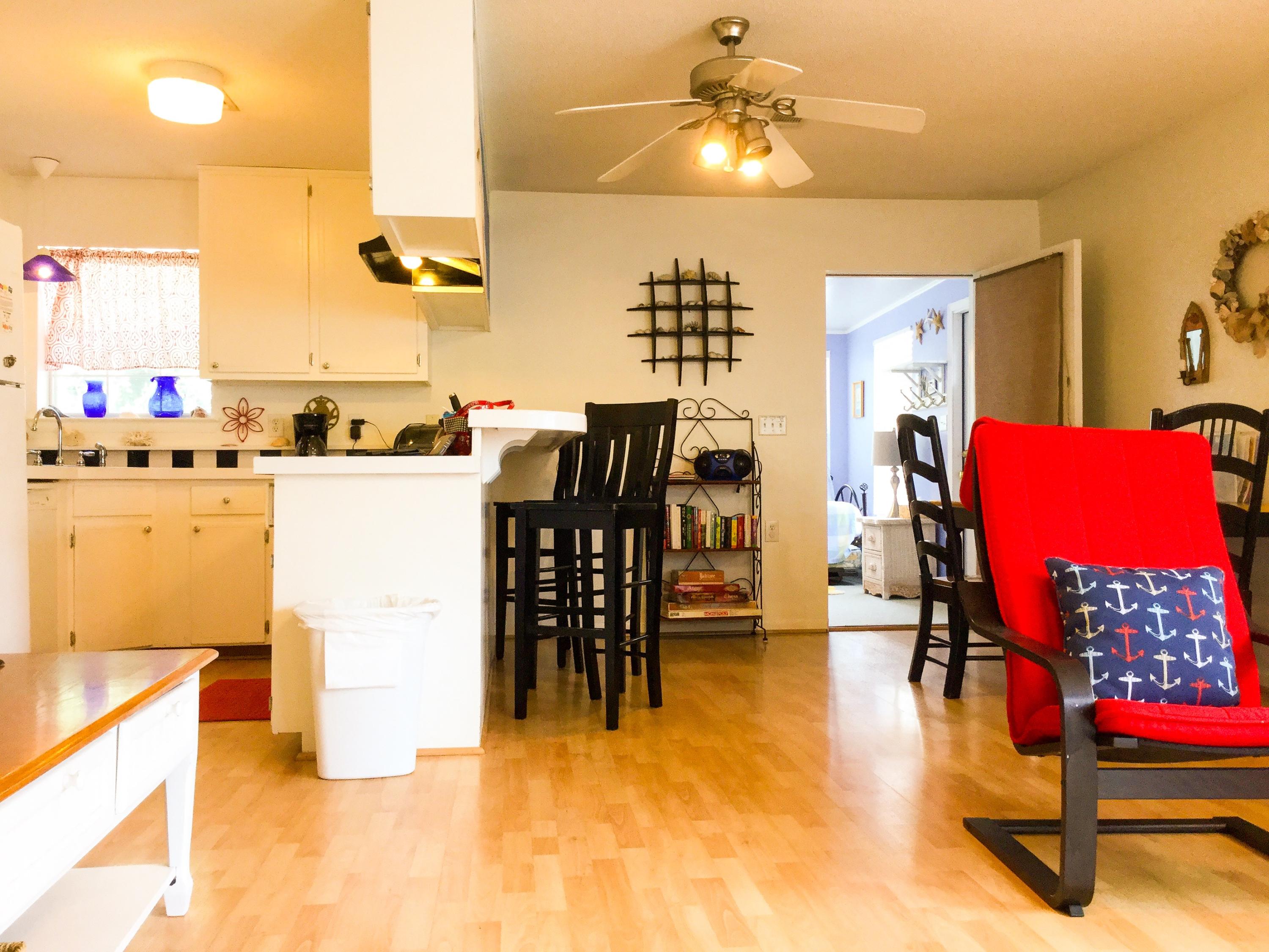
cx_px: 634
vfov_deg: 45.4
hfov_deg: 58.4
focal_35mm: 31
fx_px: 1136
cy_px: 476
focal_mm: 3.3
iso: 50
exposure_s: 1/30
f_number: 2.4
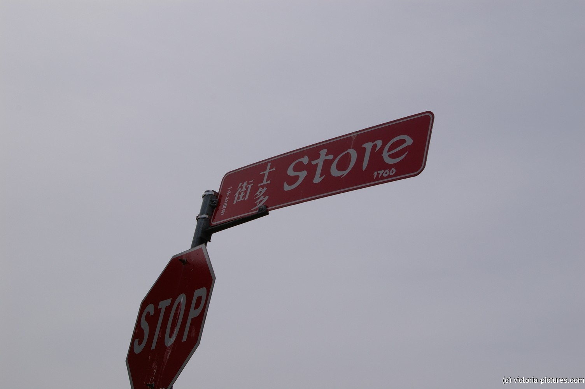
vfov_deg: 23.7
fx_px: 925
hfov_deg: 35.1
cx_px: 292
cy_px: 194
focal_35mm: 57
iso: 200
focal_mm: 38
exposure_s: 1/1000
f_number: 11
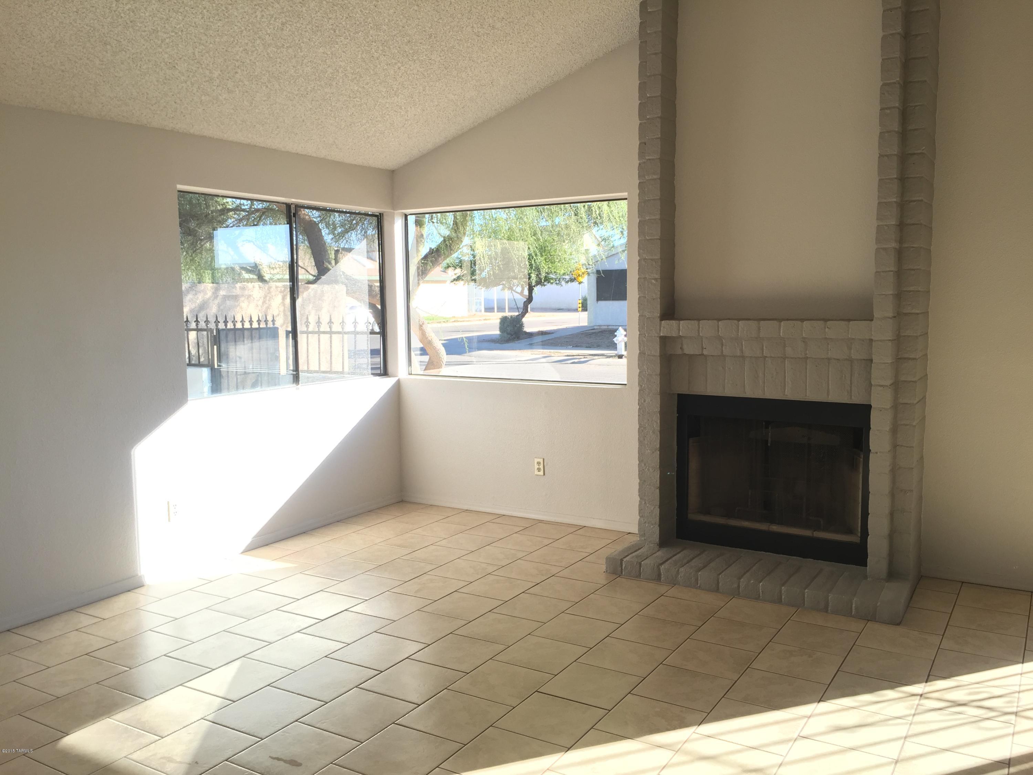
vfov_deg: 48.2
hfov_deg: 61.7
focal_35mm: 29
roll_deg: +0.4
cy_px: 388
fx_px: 865
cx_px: 516
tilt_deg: -5.2
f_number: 2.2
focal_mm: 4.15
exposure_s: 1/129
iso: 32
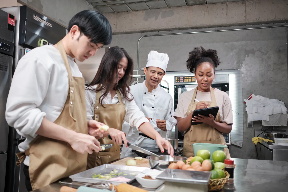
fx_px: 280
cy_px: 96
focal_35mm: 35
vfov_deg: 37.9
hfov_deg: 54.4
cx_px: 144
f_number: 2
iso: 200
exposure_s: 1/120
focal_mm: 23
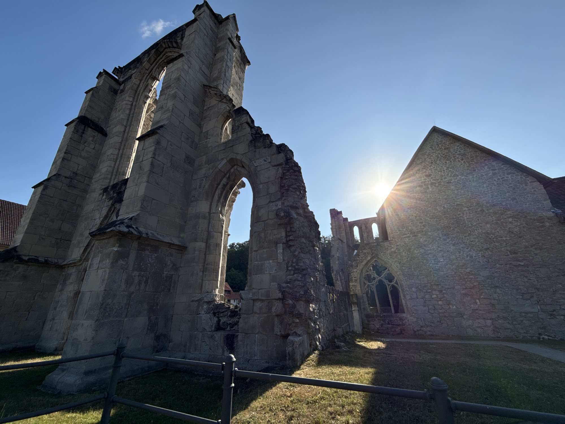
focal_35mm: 14
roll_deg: +1.2
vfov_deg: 85.7
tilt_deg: +22.1
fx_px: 229
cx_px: 282
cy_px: 212
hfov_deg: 102.1
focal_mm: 2.22
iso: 64
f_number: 2.2
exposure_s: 1/3663
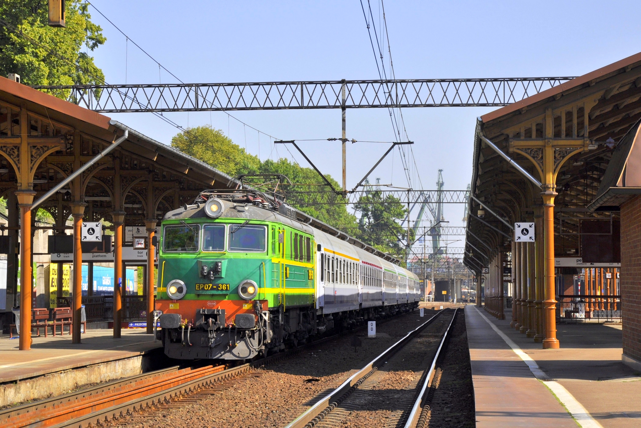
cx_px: 320
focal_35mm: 105
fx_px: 1870
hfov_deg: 19.5
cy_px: 214
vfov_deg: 13.1
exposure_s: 1/800
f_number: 7.1
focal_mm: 70
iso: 200
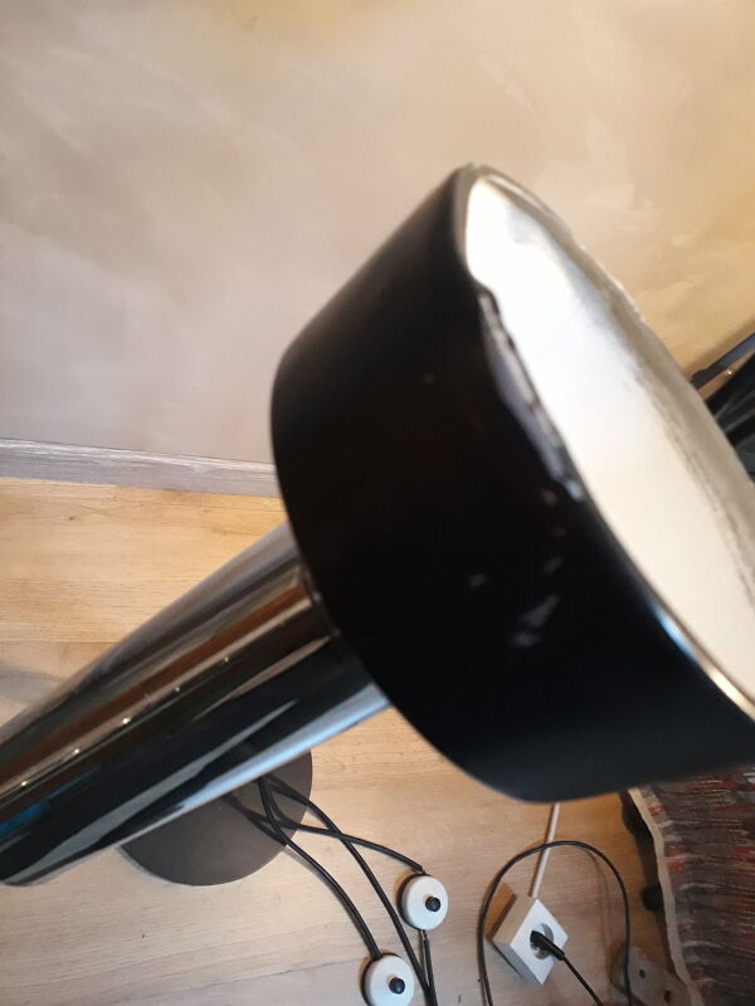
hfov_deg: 51.4
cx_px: 378
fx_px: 785
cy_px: 503
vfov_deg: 65.3
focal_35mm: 27
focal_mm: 3.6
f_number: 1.9
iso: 500
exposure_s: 1/17
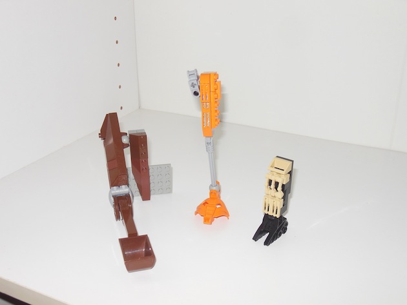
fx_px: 506
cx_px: 204
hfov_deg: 43.8
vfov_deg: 33.6
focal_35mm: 43
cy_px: 152
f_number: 3.8
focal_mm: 7.7
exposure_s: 1/30
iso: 125
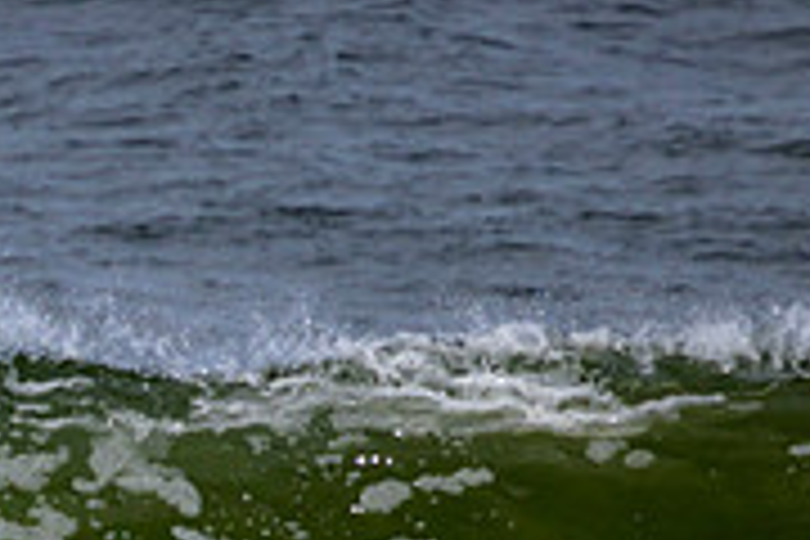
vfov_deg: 0.5
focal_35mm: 2585
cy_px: 835
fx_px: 58158
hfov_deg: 0.8
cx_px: -338
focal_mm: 800
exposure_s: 1/2000
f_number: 11
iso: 640
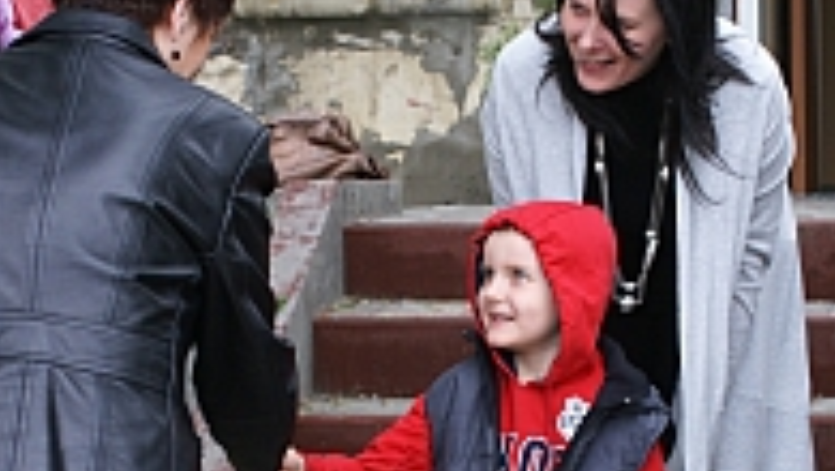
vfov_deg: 8.6
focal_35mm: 141
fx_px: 3132
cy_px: 447
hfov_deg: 15.2
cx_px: 390
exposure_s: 1/80
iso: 100
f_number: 6.3
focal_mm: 35
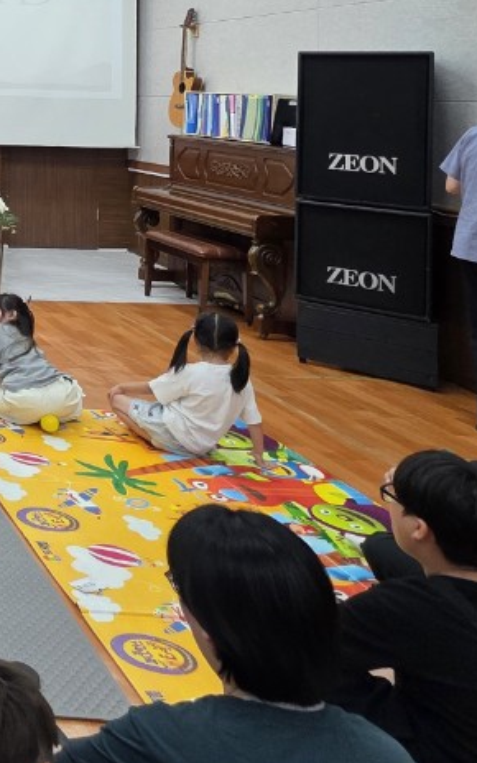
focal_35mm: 38
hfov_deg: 23.3
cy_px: 67
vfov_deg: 46.2
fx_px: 790
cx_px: -317
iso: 200
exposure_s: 1/120
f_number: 1.9
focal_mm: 2.2
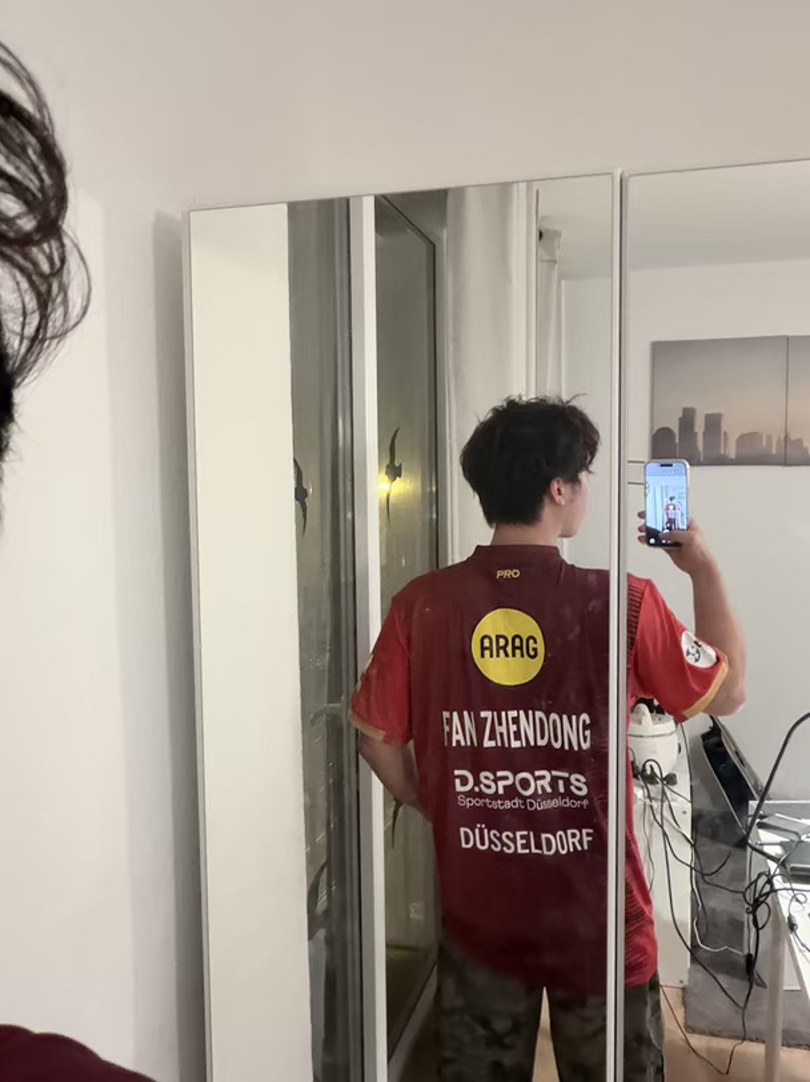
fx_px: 937
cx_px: 405
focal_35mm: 30
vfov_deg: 60.0
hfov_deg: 46.8
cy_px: 541
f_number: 1.9
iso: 640
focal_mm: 2.71
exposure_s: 1/17
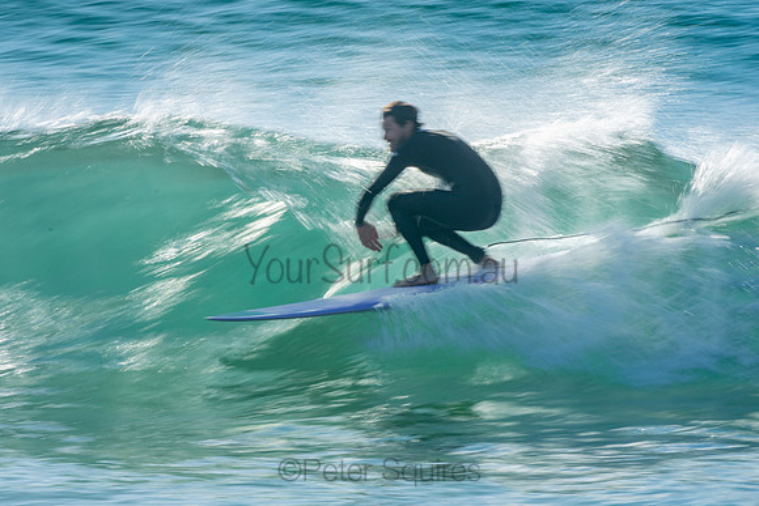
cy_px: 253
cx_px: 380
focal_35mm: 600
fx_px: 12652
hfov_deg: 3.4
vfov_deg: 2.3
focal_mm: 400
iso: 100
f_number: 22
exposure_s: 1/30
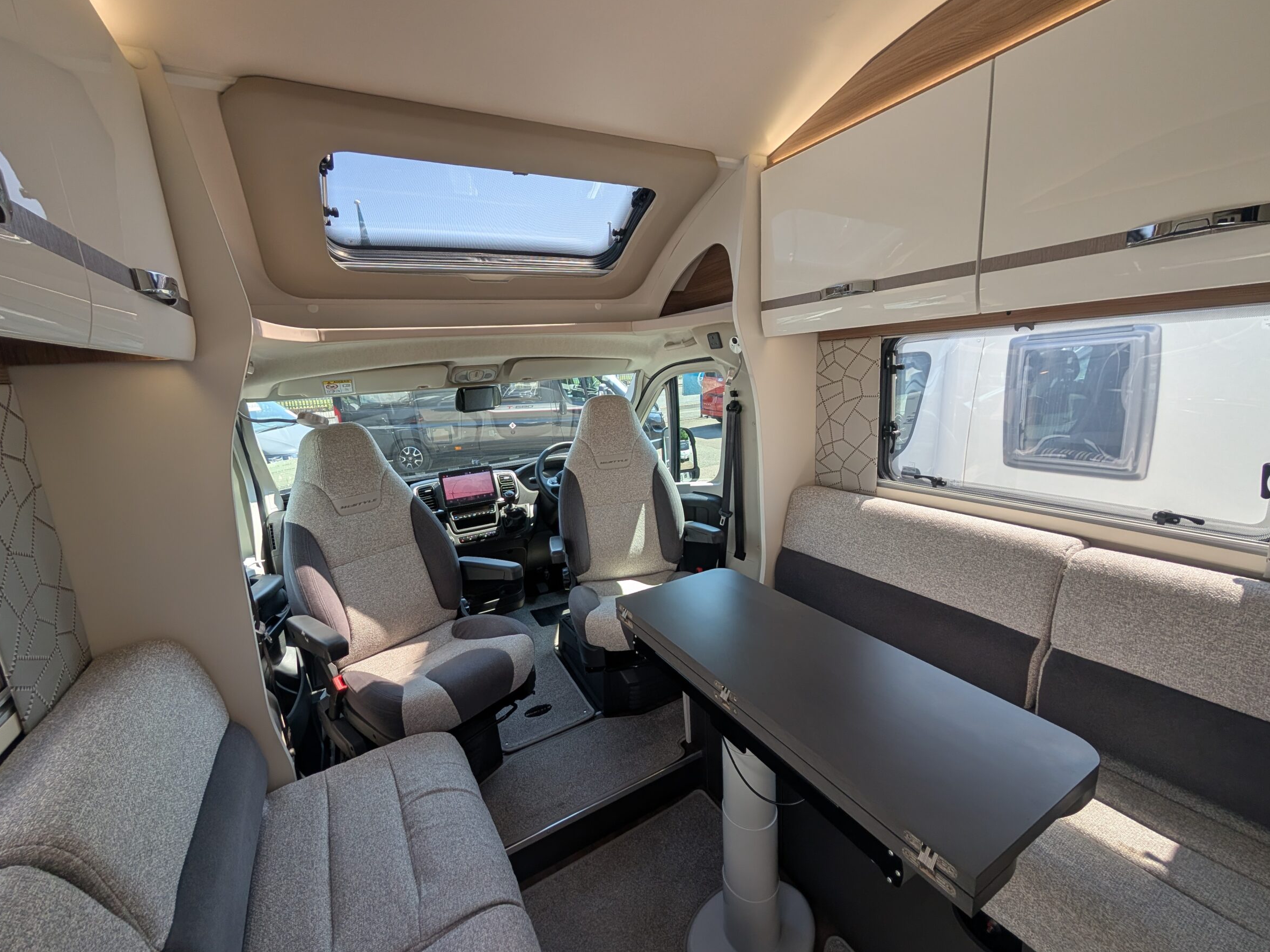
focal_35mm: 13
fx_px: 477
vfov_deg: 89.9
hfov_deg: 106.2
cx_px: 620
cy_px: 471
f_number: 1.7
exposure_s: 1/579
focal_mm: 2.02
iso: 51
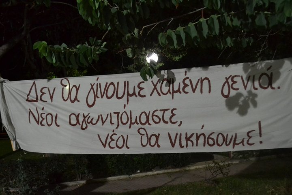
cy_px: 98
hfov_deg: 41.1
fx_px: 390
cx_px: 146
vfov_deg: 28.1
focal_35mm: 48
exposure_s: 1/20
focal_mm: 32
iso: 3200
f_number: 4.8
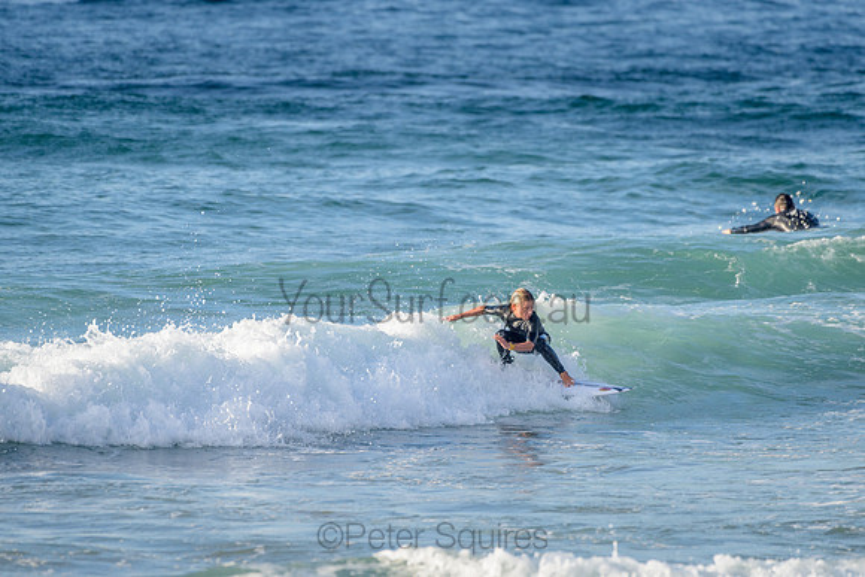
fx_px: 14731
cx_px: 443
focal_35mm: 613
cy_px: 296
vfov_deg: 2.2
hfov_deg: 3.4
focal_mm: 500
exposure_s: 1/1250
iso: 250
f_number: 5.6
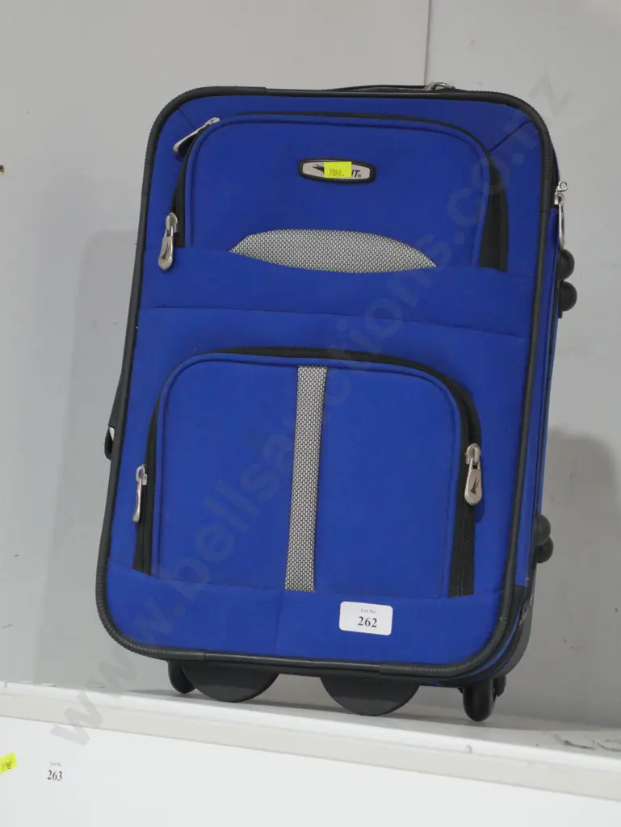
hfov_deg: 17.6
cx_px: 310
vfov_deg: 23.3
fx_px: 2008
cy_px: 414
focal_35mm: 84
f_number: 5.6
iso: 3200
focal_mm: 42
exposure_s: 1/80
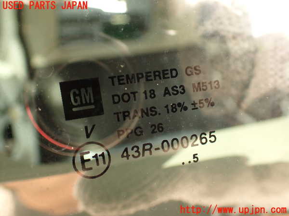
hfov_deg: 56.8
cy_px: 108
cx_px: 144
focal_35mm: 32
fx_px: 267
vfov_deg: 44.2
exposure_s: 1/30
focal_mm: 5.79
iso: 200
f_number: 2.4
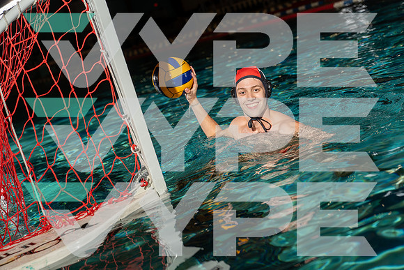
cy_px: 135
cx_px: 202
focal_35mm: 70
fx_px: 786
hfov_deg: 28.8
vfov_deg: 19.5
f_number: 4
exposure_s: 1/250
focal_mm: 70
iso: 100
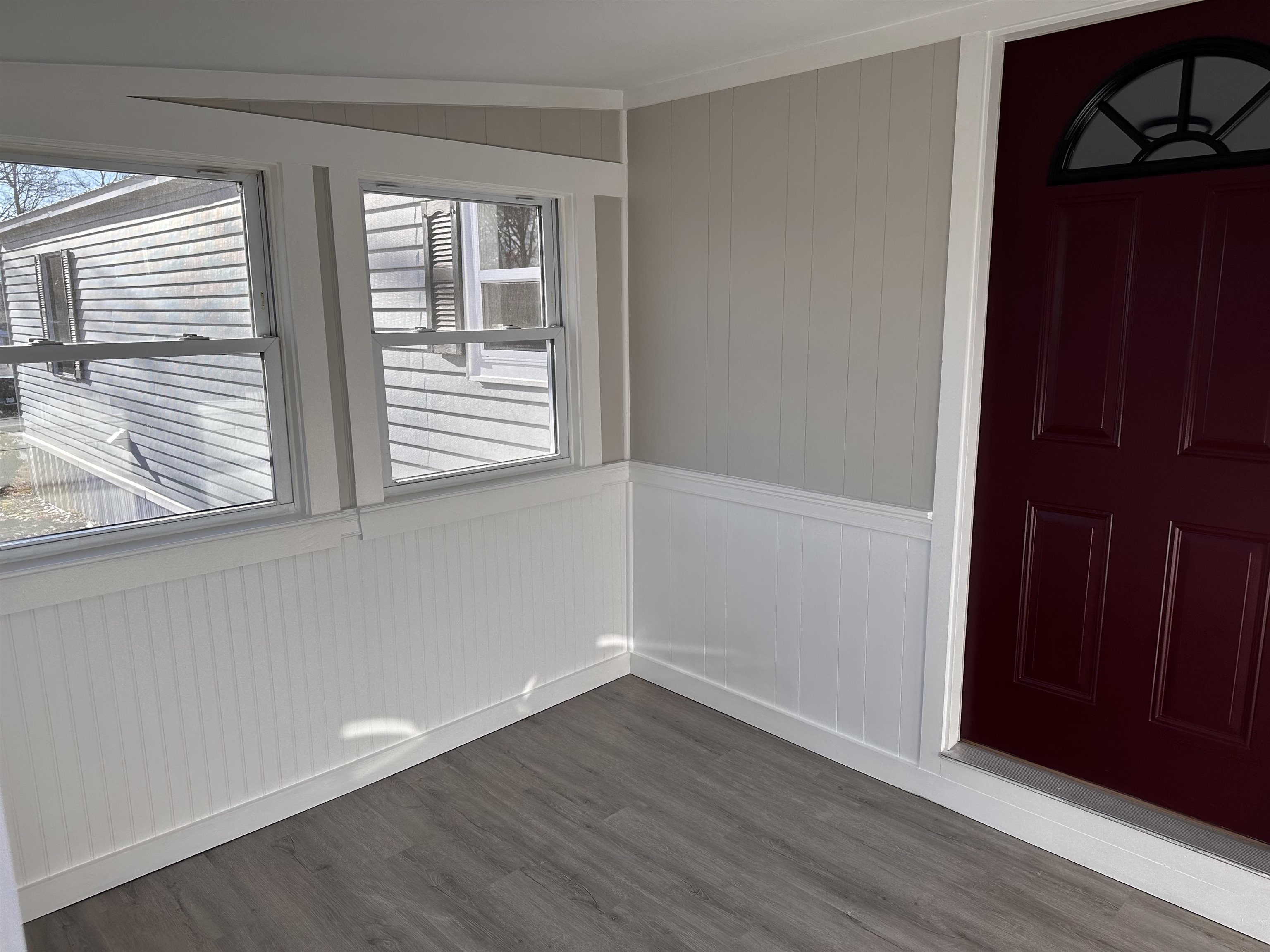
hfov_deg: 71.6
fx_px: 881
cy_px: 476
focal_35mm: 24
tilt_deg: -10.7
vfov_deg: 56.8
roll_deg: +0.7
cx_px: 635
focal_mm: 6.86
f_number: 1.78
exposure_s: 1/816
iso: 80
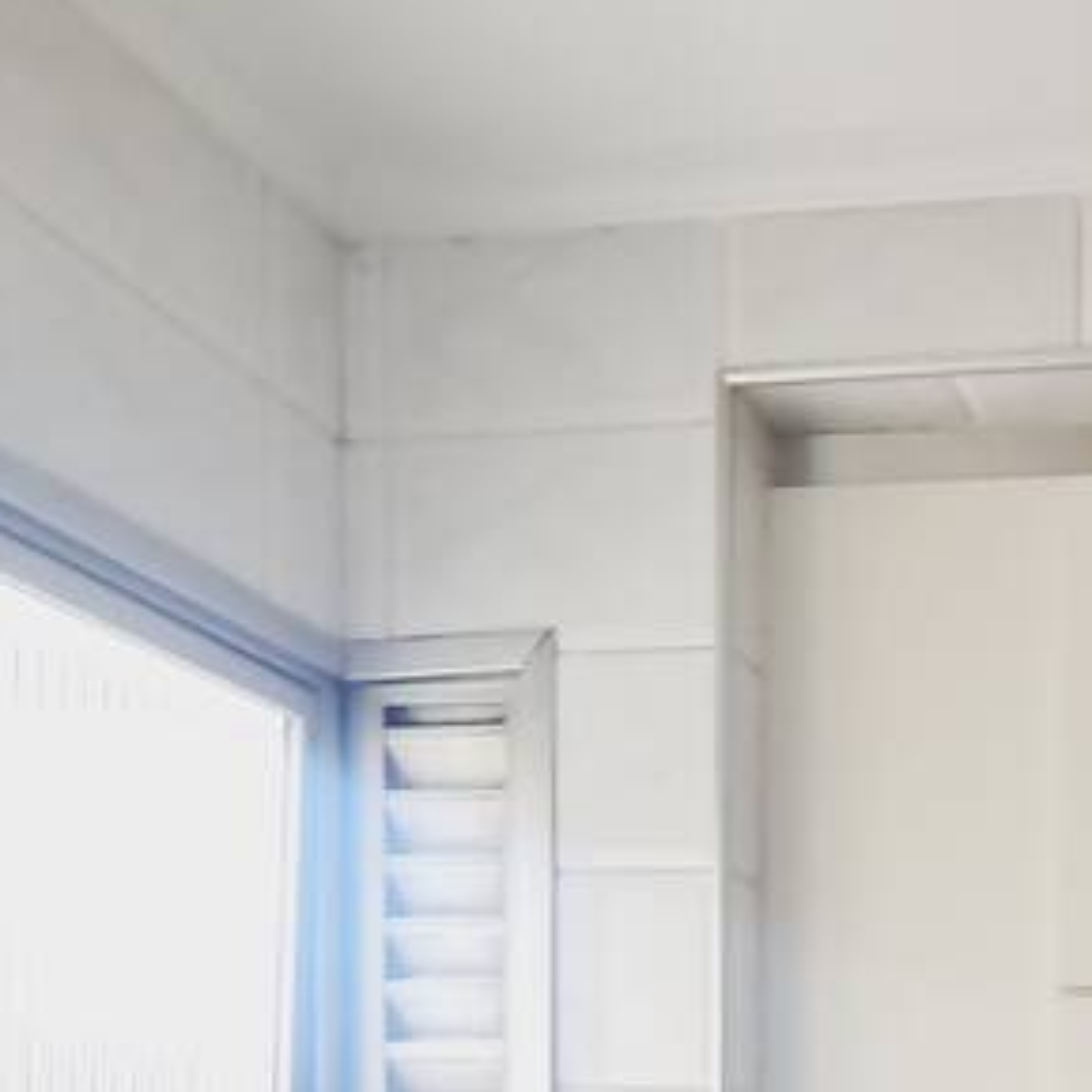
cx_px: 1217
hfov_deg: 33.8
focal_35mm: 43
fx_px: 1535
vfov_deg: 31.2
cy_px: 1391
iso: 64
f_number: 2.2
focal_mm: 2.2
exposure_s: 1/60
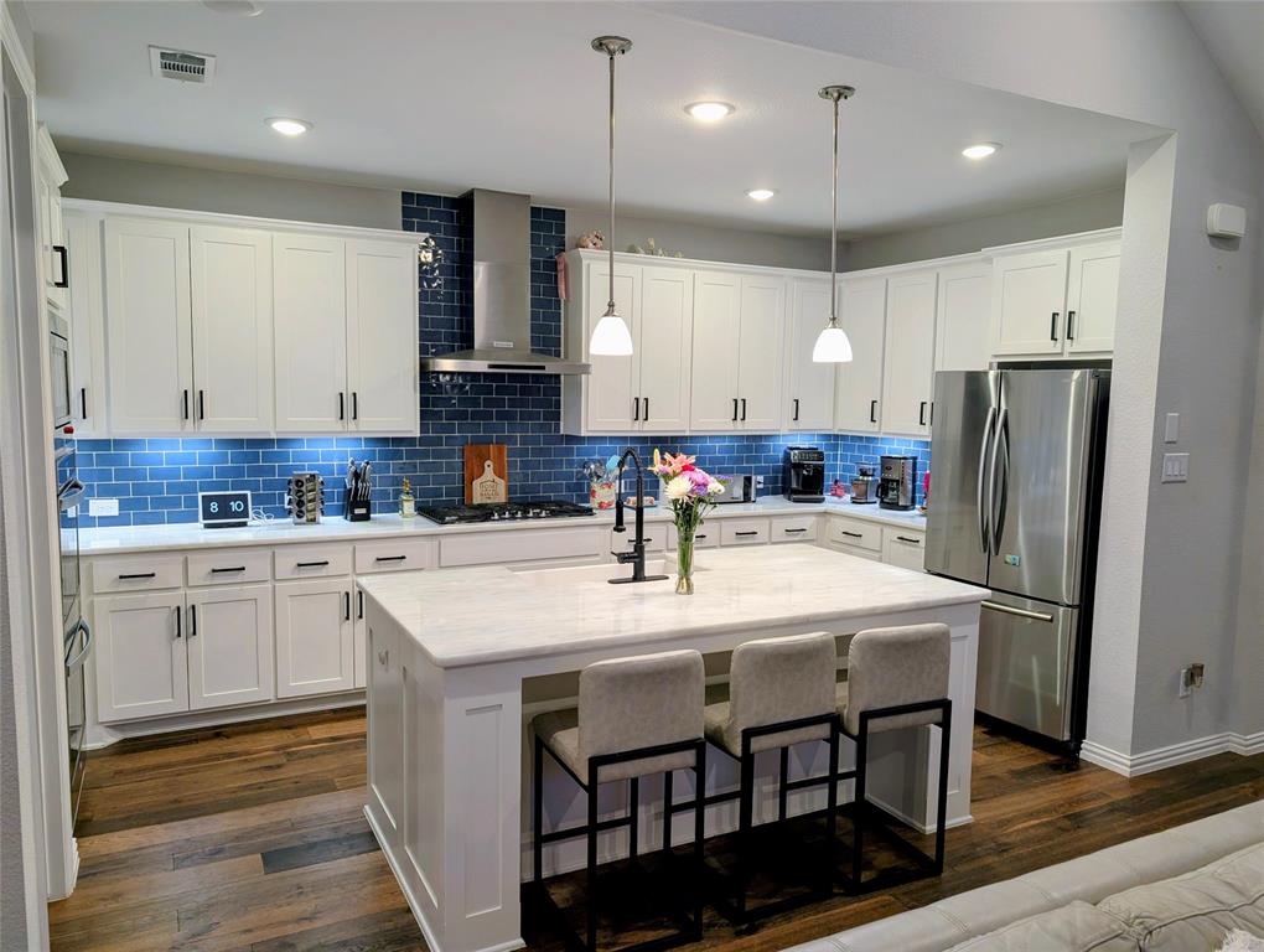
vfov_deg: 56.9
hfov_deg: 71.5
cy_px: 476
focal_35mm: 24
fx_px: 878
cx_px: 632
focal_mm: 6.9
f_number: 1.68
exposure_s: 1/24
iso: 40
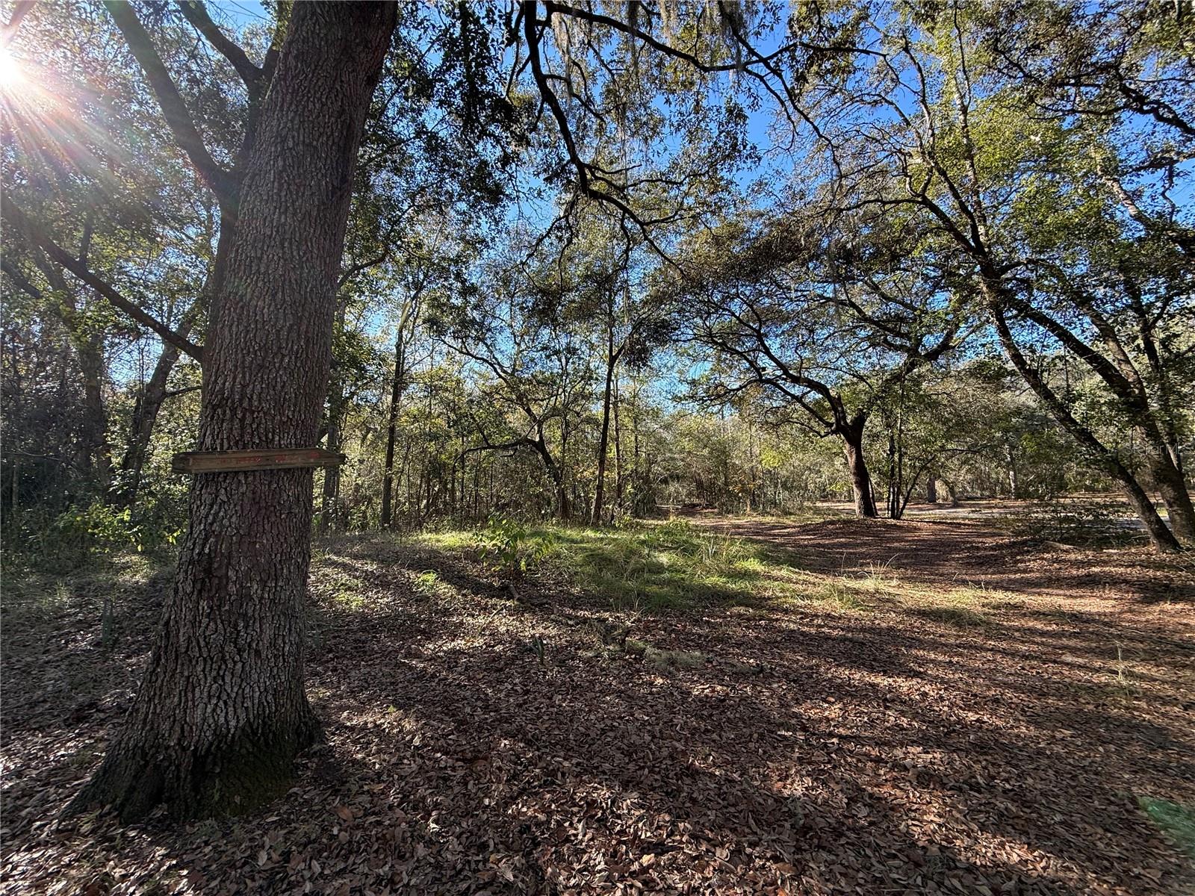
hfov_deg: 102.1
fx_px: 483
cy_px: 448
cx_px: 598
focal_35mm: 14
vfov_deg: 85.7
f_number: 2.2
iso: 64
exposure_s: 1/267
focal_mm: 2.22
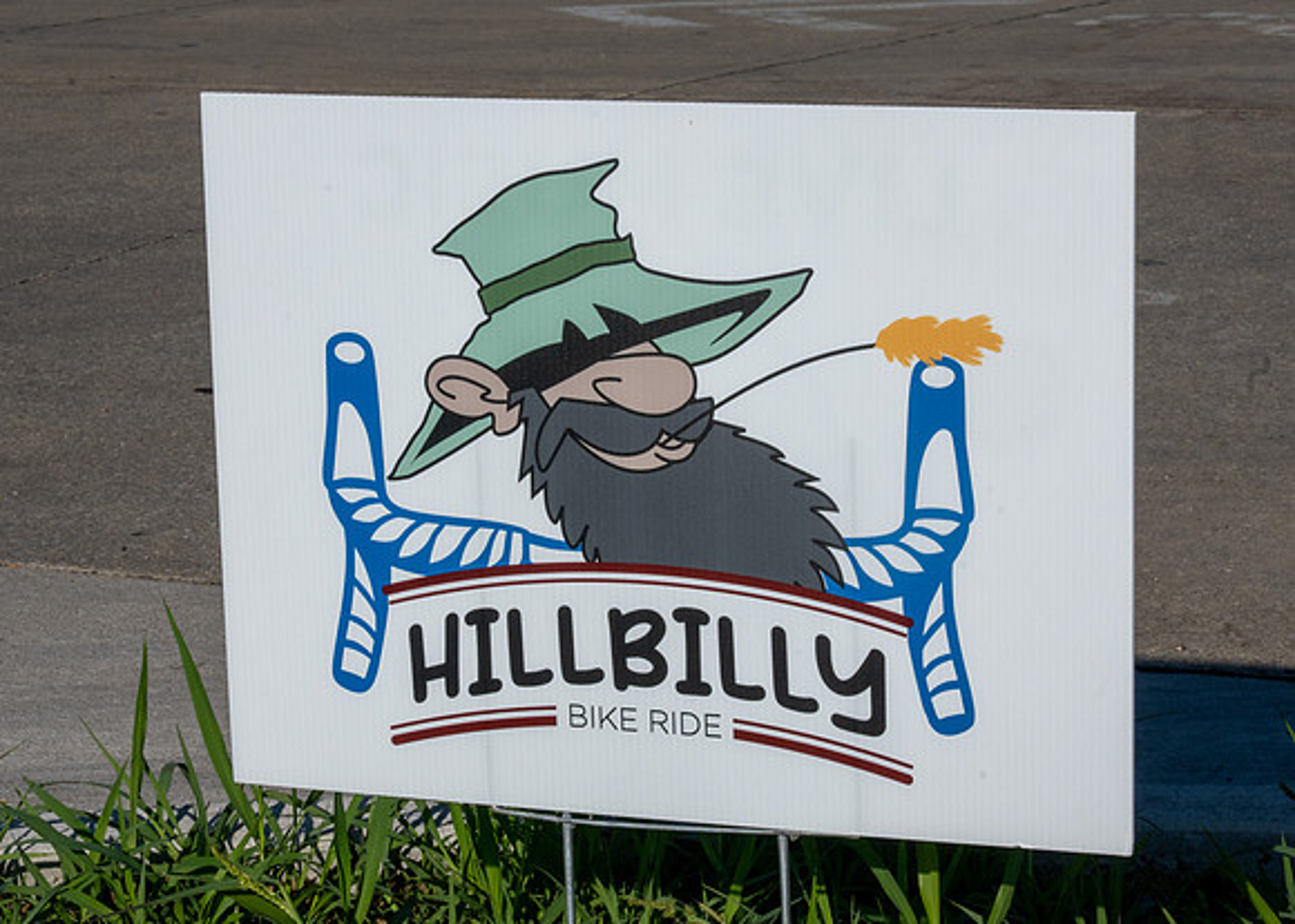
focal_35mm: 122
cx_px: 638
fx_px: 4470
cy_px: 553
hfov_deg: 16.5
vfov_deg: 11.8
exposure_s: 1/200
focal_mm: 70
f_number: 22
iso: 200
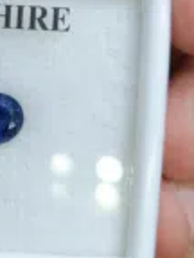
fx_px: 538
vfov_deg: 26.6
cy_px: 56
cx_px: -31
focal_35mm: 72
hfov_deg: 19.4
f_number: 1.8
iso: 80
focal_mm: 3.95
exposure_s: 1/100
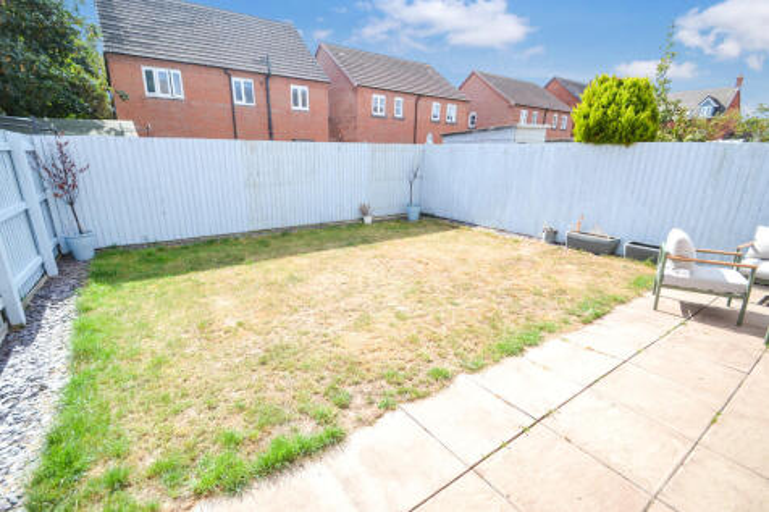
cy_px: 256
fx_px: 320
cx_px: 384
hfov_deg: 100.4
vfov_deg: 77.3
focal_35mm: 15
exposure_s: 1/200
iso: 100
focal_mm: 10
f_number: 7.1
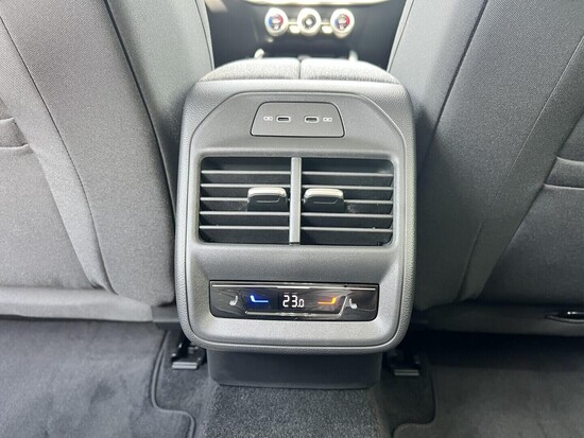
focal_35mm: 26
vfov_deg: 53.1
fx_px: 439
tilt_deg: -23.7
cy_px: 219
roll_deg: +0.2
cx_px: 292
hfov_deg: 67.3
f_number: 1.5
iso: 125
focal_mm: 5.7
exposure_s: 1/69
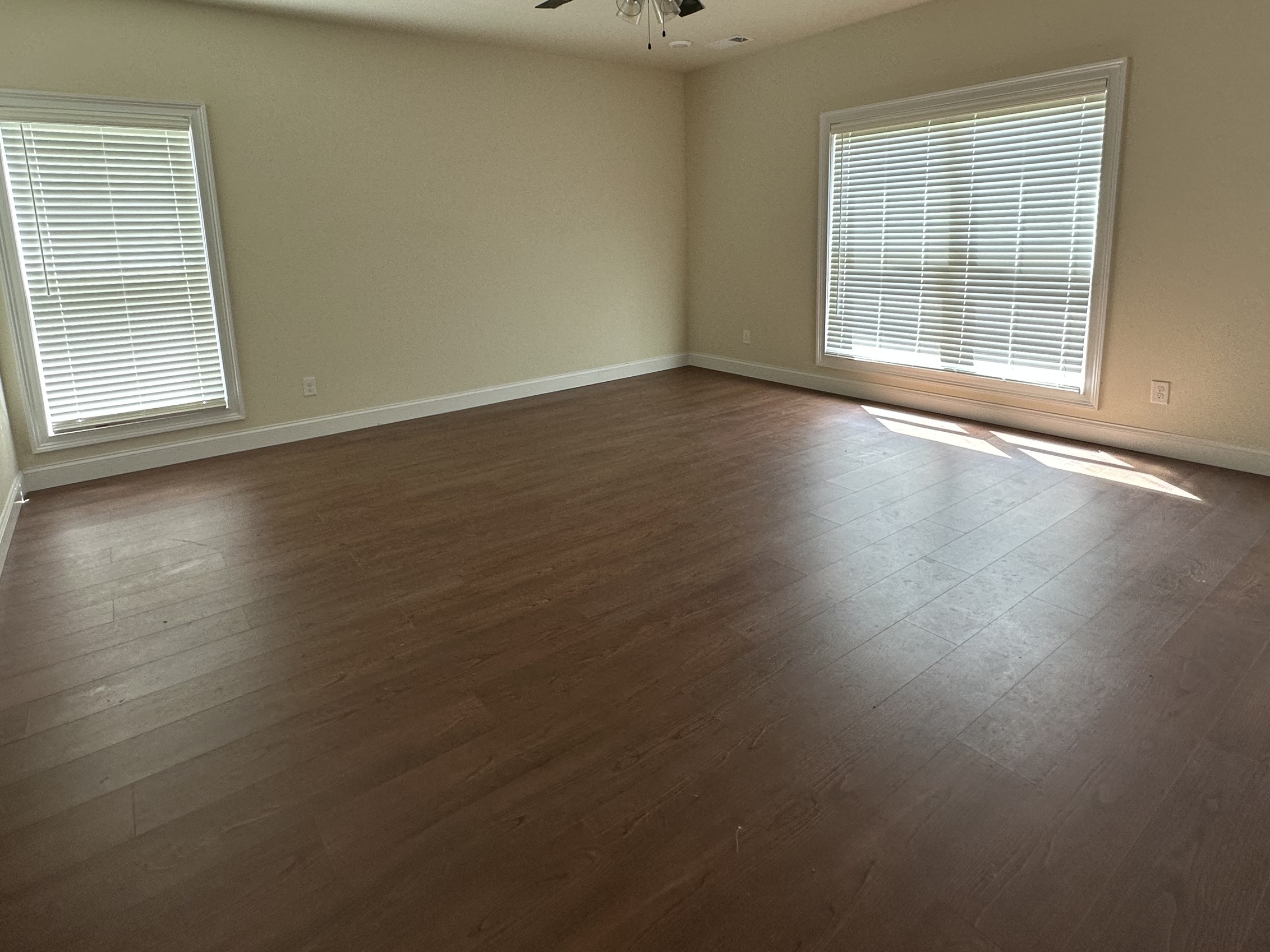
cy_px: 344
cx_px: 616
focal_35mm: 19
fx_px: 697
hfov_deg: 84.6
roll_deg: +2.1
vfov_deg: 67.4
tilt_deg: -10.5
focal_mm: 2.22
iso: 160
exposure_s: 1/120
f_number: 2.2
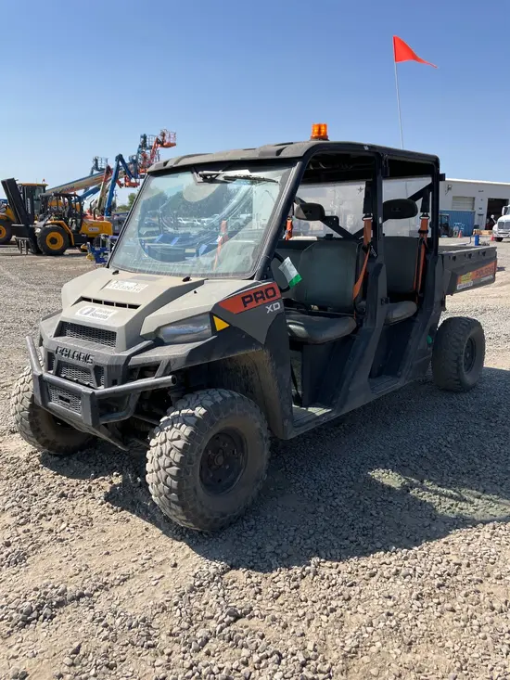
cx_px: 255
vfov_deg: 63.4
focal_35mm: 28
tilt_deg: -8.5
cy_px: 340
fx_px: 550
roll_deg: -2.3
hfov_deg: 49.8
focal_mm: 3.99
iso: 32
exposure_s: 1/1736
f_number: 1.8
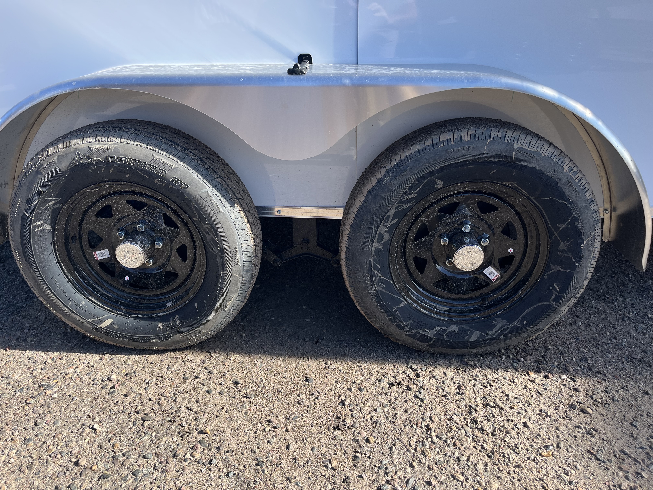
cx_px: 326
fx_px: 490
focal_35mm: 26
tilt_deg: -25.3
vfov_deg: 53.1
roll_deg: +1.6
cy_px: 245
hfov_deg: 67.3
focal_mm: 5.1
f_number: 1.6
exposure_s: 1/1056
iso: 50
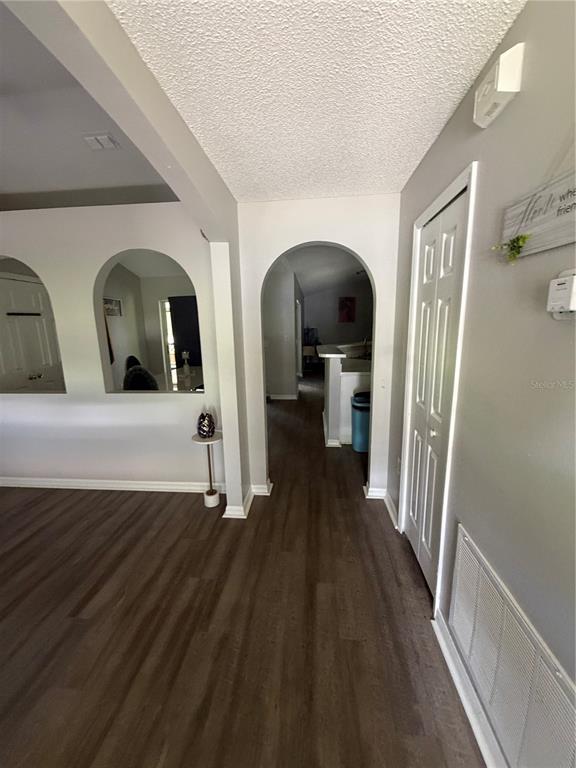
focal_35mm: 14
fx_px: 311
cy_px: 384
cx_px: 288
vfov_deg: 102.1
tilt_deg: -11.3
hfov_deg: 85.7
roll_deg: +0.3
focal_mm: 2.22
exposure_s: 1/60
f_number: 2.2
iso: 500
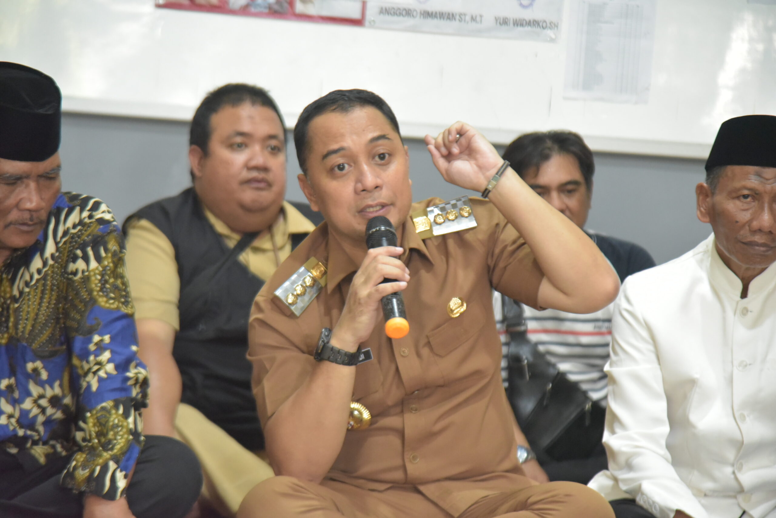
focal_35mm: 120
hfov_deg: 17.1
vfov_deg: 11.4
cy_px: 259
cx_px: 388
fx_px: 2588
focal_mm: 120
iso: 10000
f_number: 4
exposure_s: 1/125
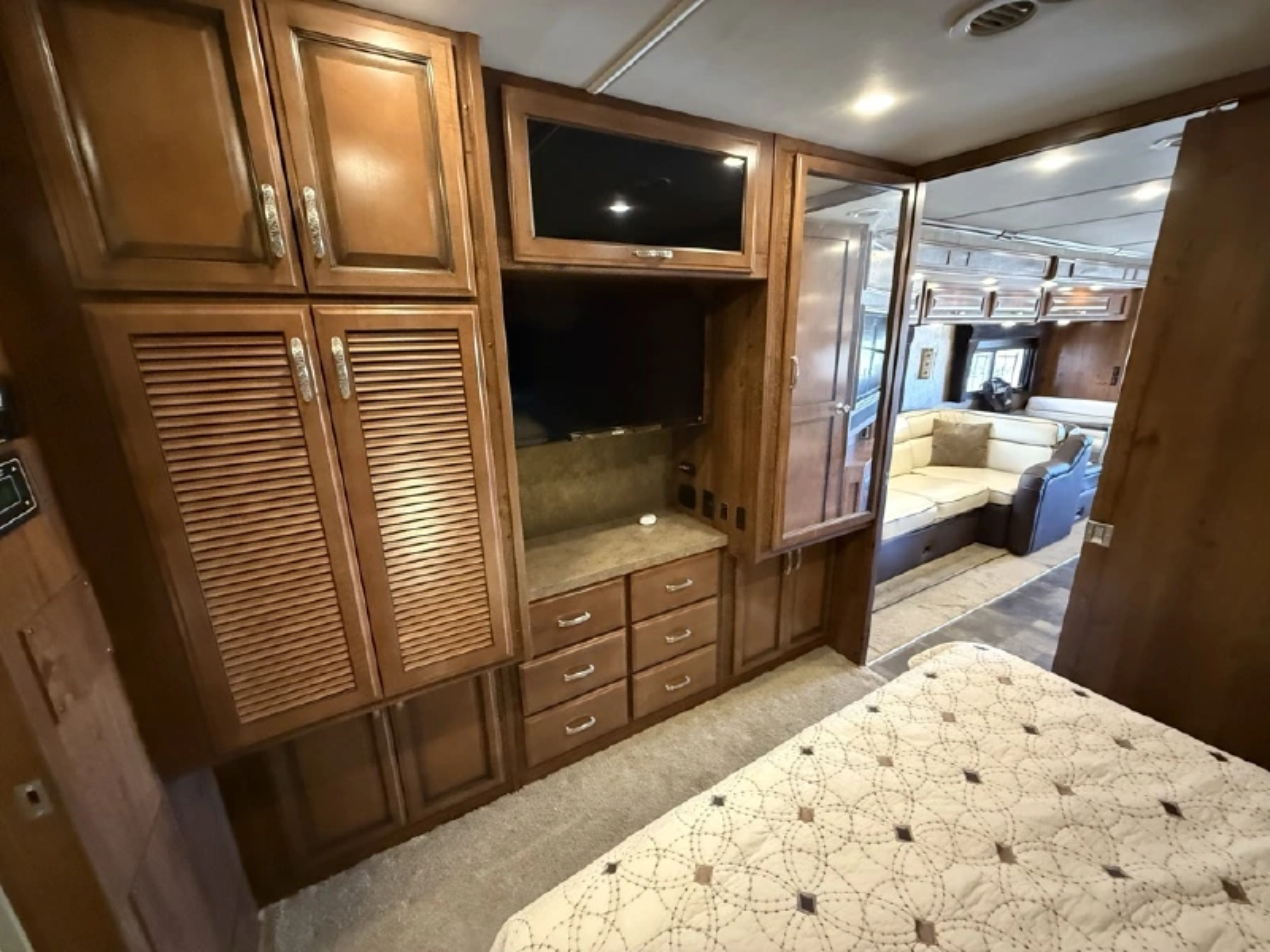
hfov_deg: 102.1
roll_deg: +0.2
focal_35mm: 14
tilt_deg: -16.2
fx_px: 514
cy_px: 476
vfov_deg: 85.7
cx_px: 635
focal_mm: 2.22
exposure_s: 1/41
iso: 1250
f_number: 2.2
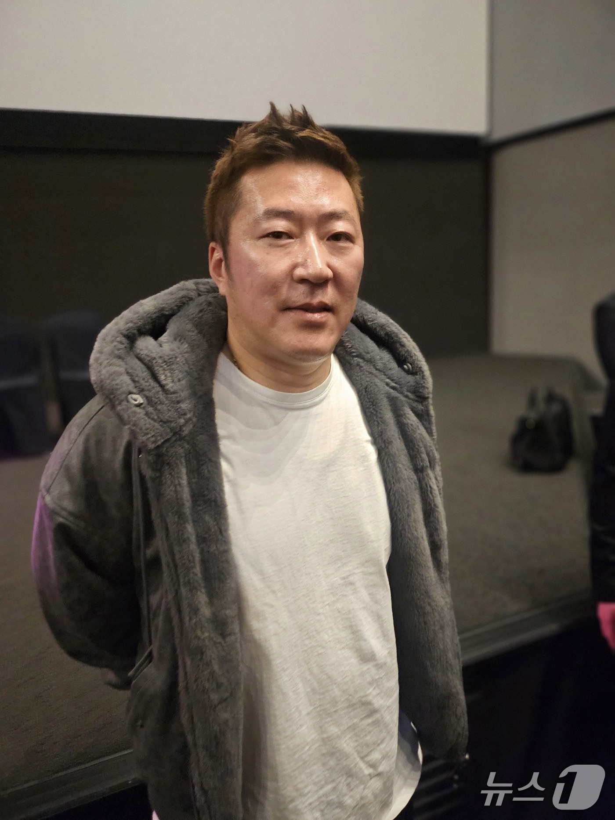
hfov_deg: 56.8
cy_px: 410
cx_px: 308
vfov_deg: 71.6
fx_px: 569
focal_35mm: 24
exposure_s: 1/24
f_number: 1.8
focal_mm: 5
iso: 1250
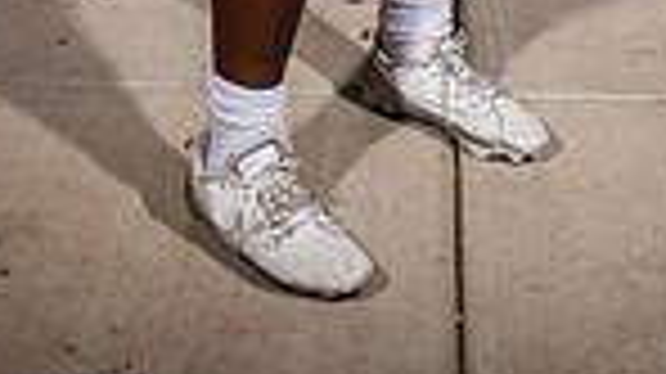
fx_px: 1800
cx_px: 396
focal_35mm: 102
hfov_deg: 20.9
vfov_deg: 10.0
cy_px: -599
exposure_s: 1/400
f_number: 7.1
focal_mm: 32
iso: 125
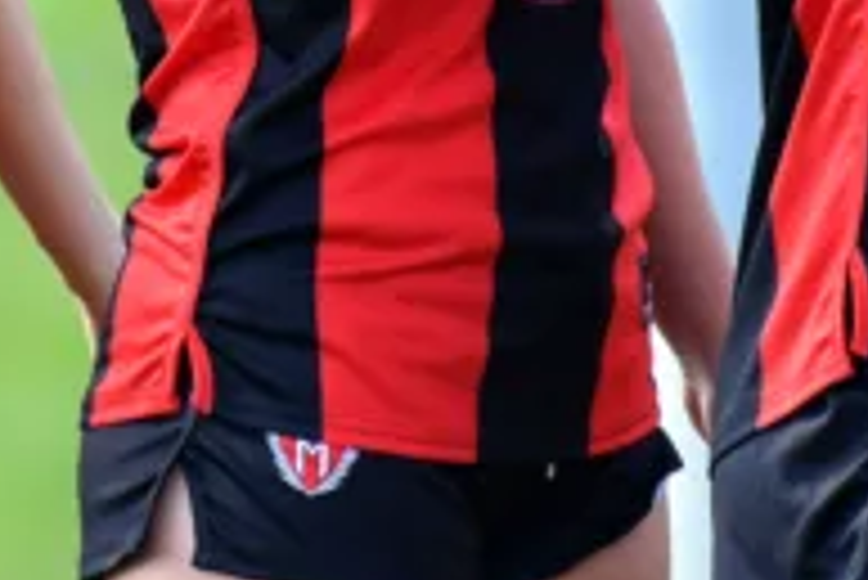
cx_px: -382
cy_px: -463
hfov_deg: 0.7
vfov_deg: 0.5
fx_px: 70190
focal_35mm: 2909
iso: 800
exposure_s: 1/640
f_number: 5.6
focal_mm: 500
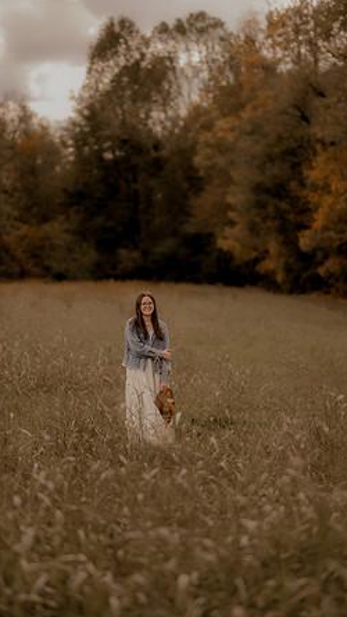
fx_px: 1474
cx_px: 172
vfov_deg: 23.7
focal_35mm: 90
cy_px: 309
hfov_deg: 13.4
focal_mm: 85
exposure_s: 1/3200
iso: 200
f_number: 1.4
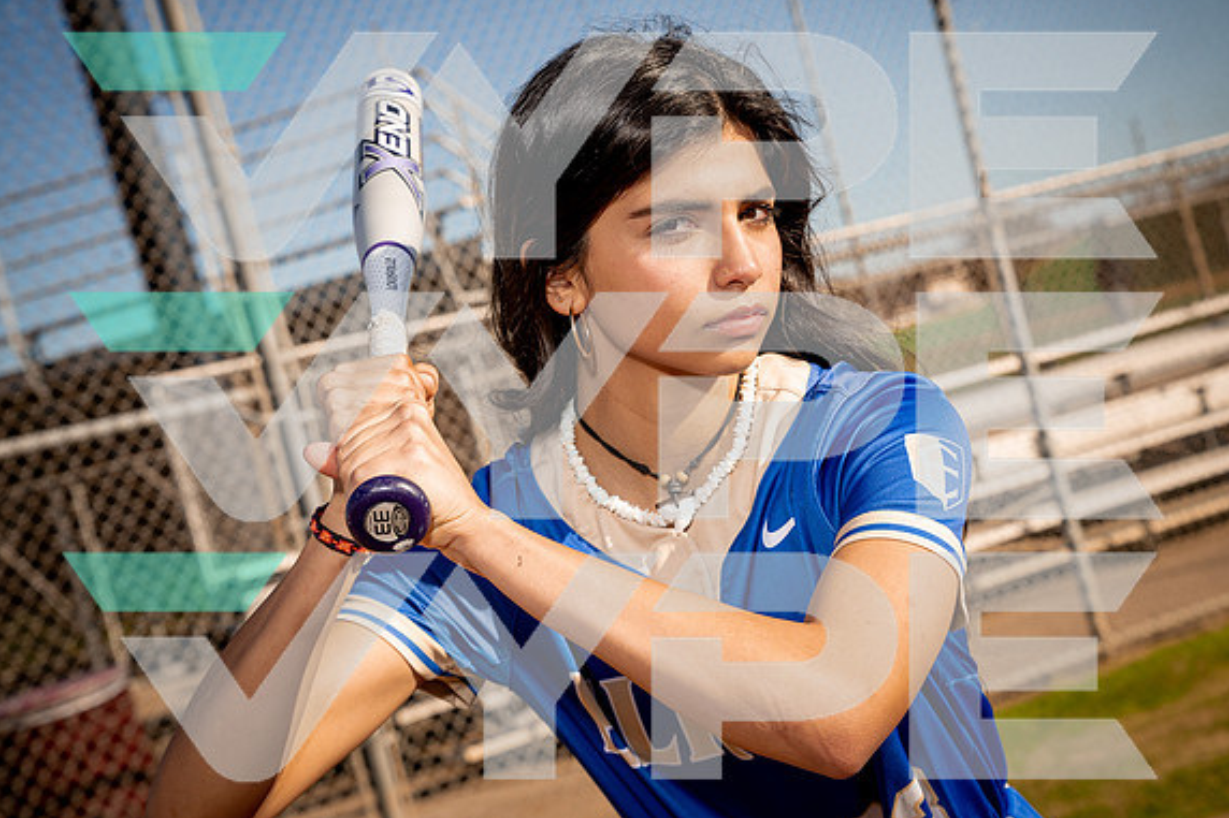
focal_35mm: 69
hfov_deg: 29.3
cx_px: 617
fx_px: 2355
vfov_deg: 19.7
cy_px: 407
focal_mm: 68
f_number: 7.1
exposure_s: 1/250
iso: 100
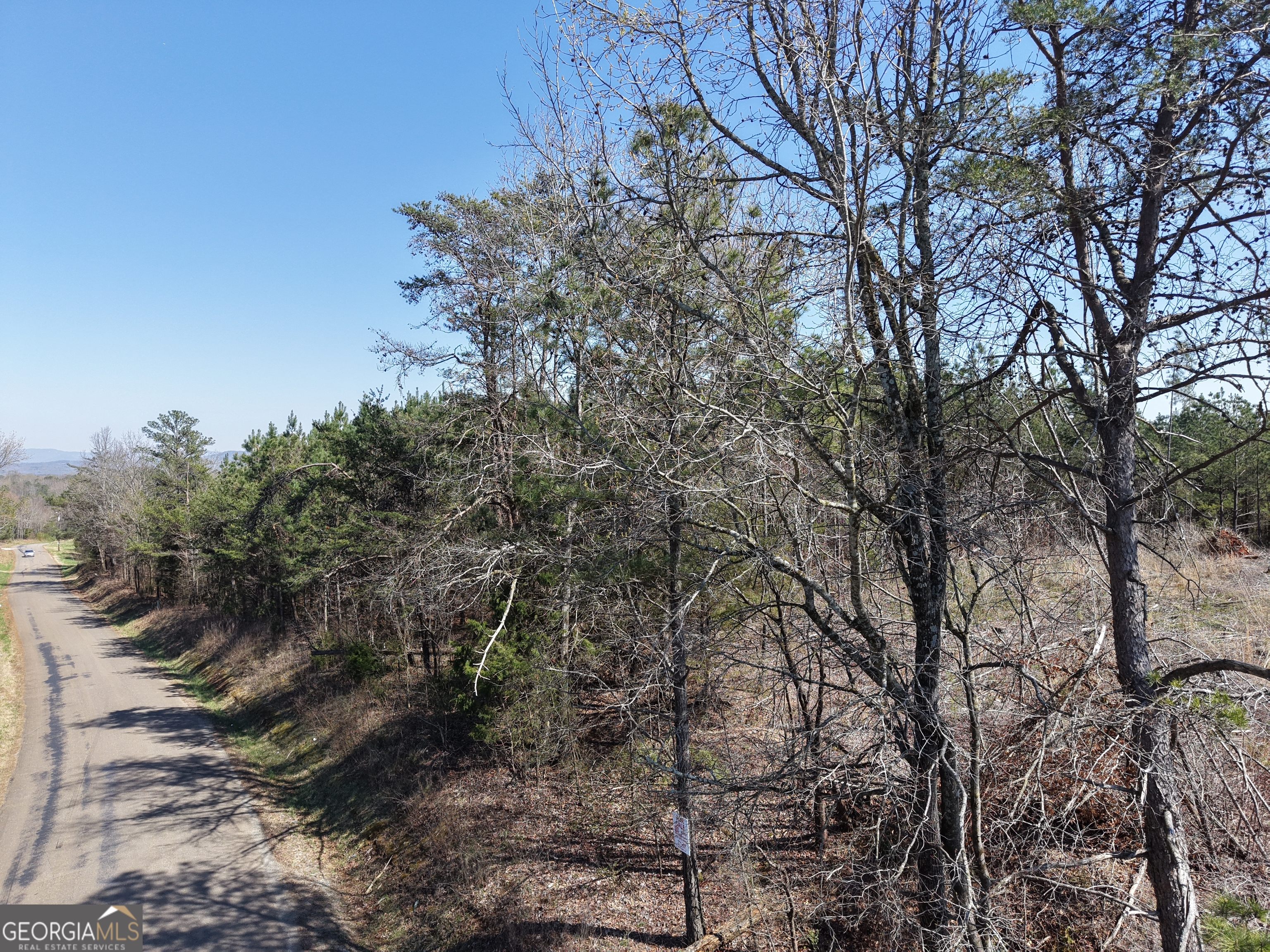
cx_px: 635
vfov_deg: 56.8
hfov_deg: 71.6
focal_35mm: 24
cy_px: 476
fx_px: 881
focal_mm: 8.67
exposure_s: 1/2500
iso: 180
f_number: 1.8
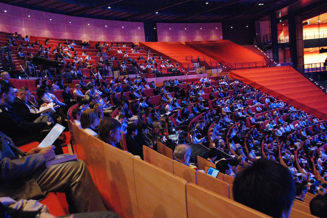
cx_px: 164
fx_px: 272
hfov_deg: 61.9
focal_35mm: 30
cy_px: 109
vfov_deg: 43.6
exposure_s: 1/5
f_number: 3.8
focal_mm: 20
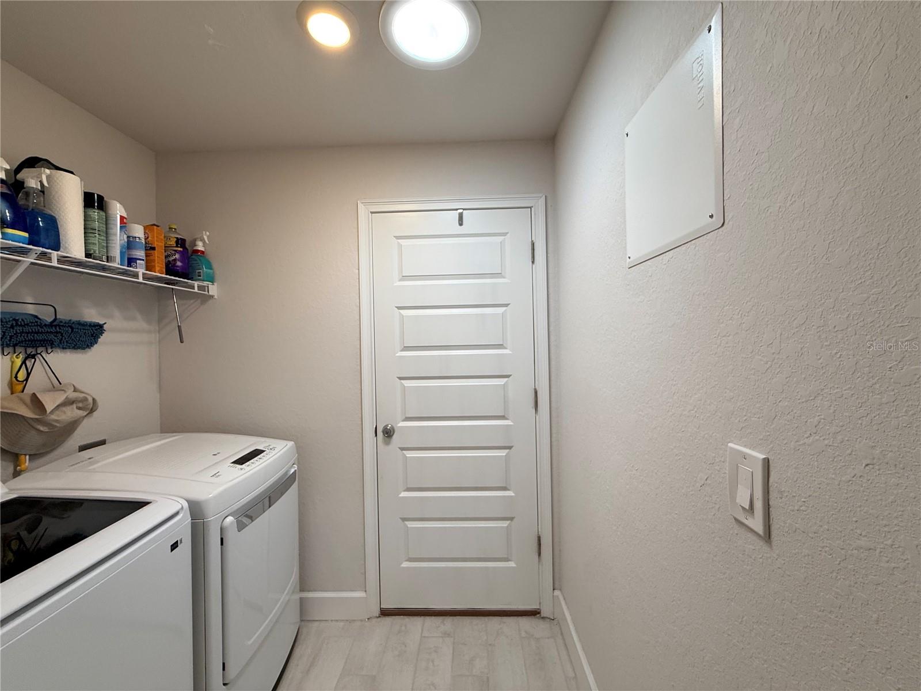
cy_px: 346
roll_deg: +0.8
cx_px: 460
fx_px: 372
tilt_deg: -0.2
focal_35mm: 14
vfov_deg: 85.7
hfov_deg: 102.1
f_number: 2.2
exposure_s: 1/120
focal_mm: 2.22
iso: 100
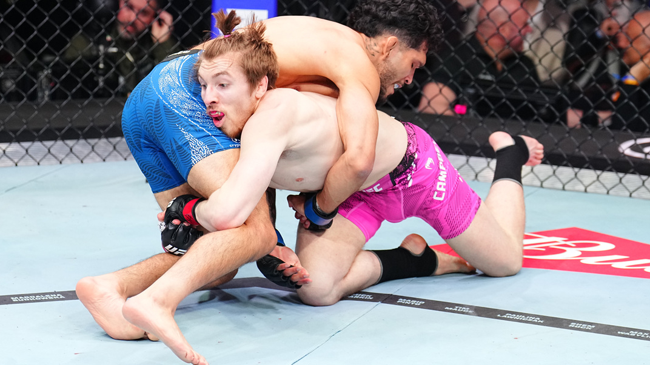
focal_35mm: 114
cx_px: 323
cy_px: 174
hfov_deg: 18.8
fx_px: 1965
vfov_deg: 10.6
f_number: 2.8
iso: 2500
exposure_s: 1/1600
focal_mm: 108
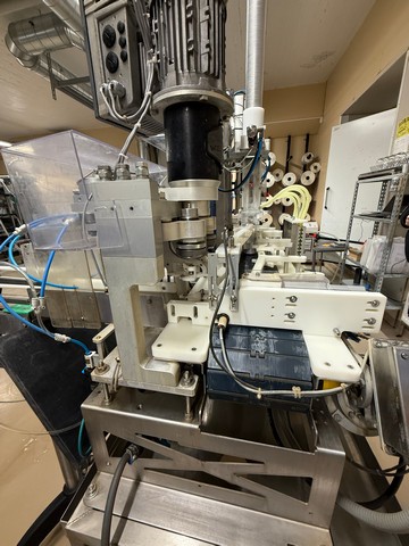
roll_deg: +1.6
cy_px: 273
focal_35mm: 14
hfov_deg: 85.7
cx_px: 204
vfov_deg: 102.1
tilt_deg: -17.4
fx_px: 221
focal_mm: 2.22
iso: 250
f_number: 2.2
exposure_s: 1/99
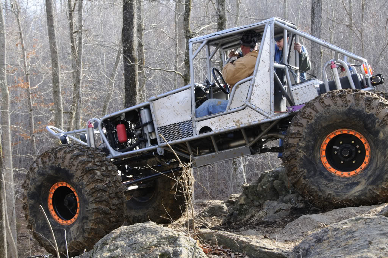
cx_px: 194
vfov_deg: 17.4
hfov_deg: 26.0
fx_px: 840
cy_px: 129
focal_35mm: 78
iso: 200
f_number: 11
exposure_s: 1/30
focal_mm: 52
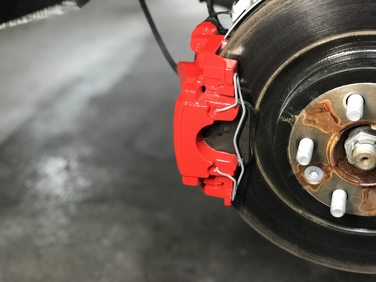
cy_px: 141
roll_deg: +0.5
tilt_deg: -28.5
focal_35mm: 57
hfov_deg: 33.8
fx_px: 619
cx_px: 188
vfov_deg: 25.7
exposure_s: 1/60
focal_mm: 6.6
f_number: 2.8
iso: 400
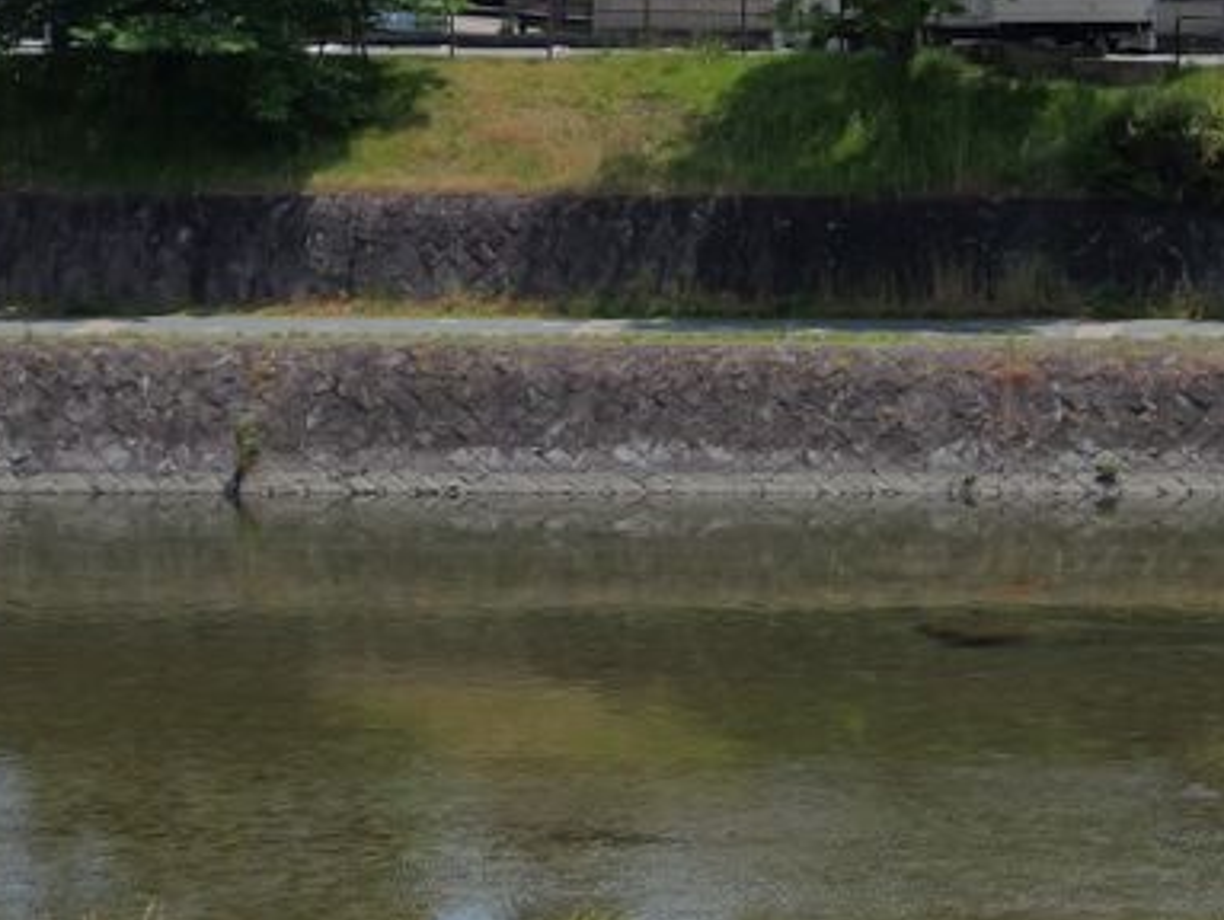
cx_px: 1361
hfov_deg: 13.4
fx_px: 5097
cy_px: -30
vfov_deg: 10.2
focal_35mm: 144
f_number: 2.6
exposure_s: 1/3200
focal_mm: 20.6
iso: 100
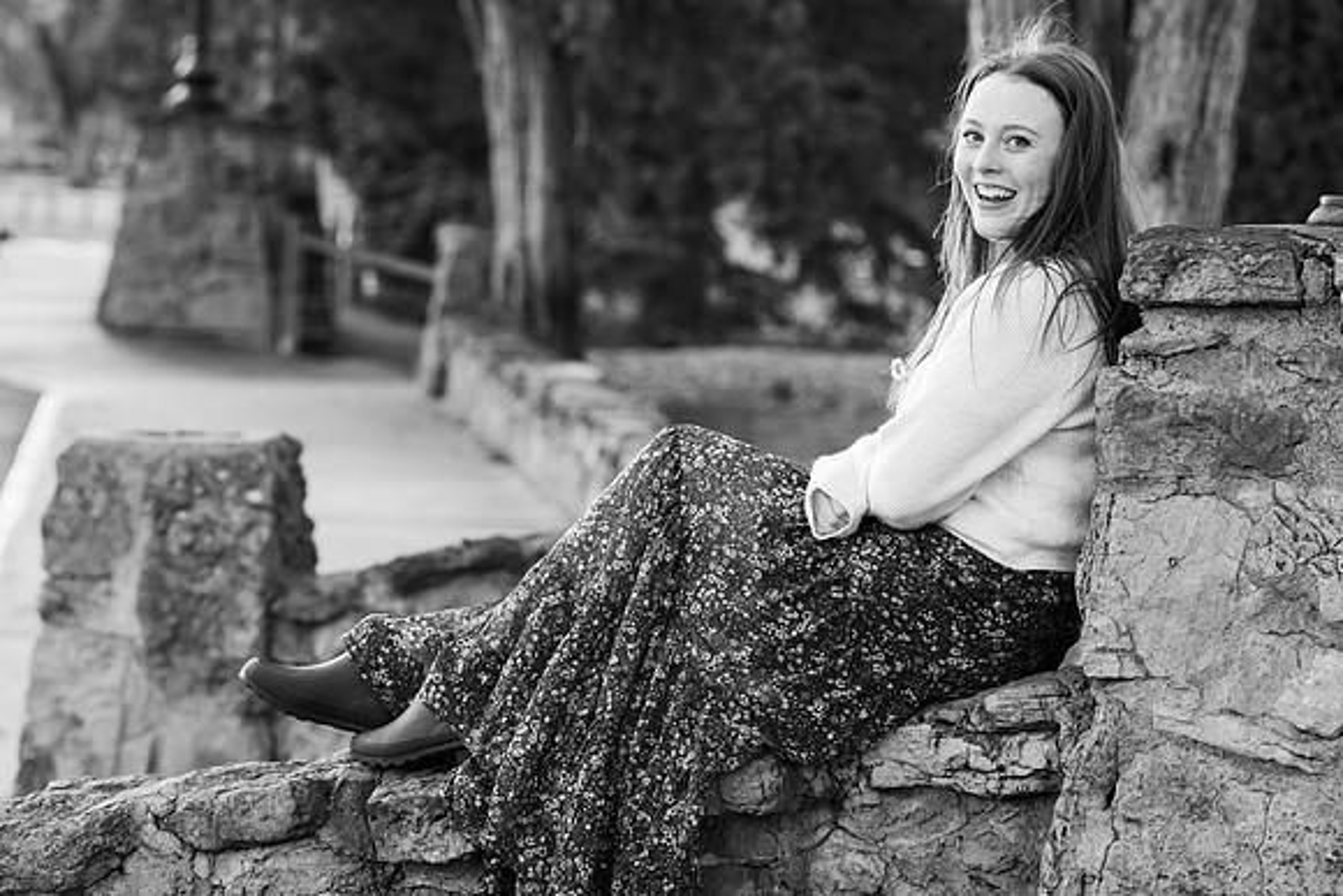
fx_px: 4403
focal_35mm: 118
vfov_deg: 11.6
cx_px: 672
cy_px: 448
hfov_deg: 17.3
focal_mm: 118
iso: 1600
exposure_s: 1/500
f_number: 5
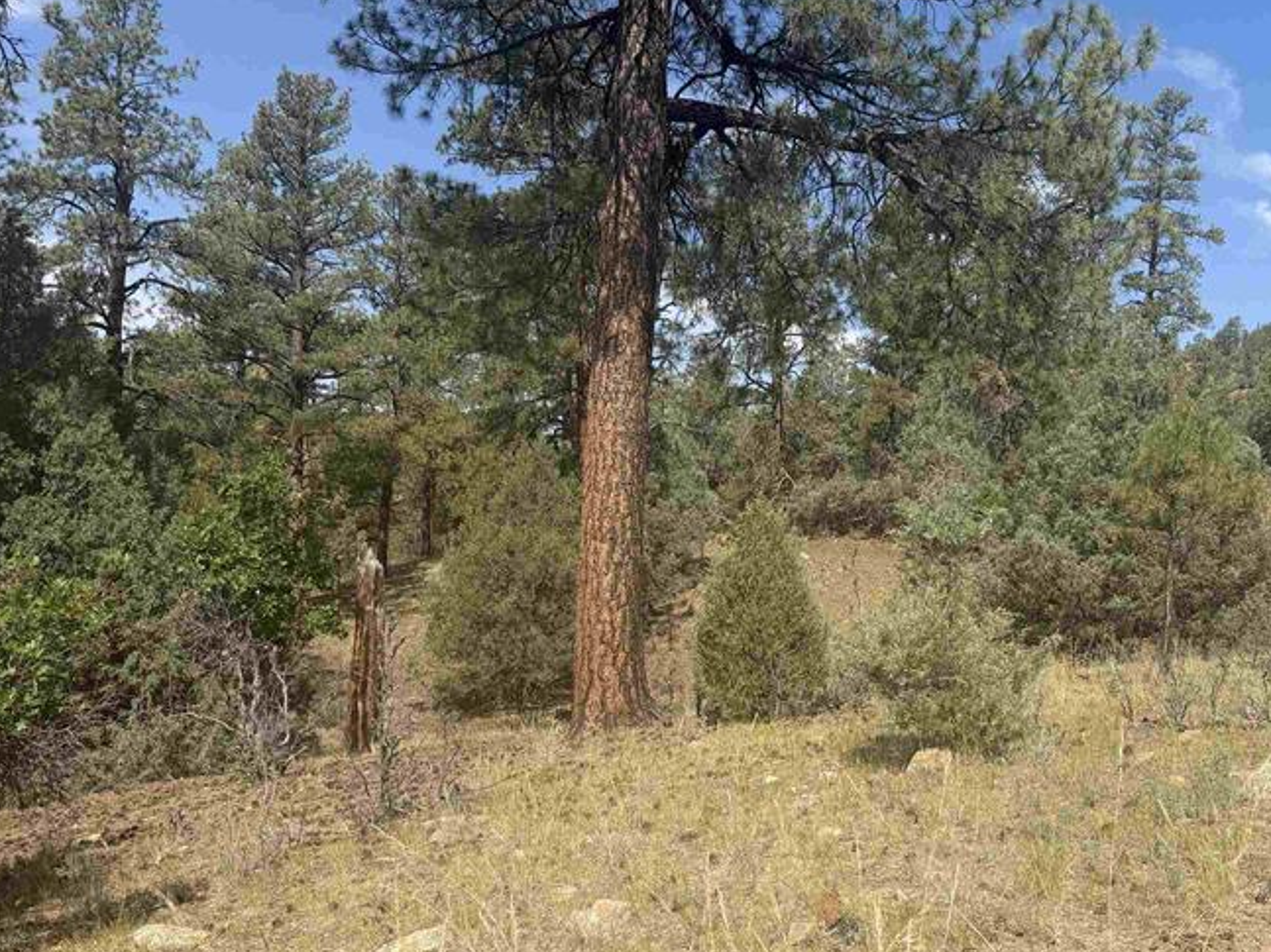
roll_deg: -1.3
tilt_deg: +1.2
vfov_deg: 37.7
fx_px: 1395
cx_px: 839
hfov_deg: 48.2
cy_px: 526
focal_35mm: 38
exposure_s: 1/3584
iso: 80
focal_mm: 6.76
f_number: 1.78
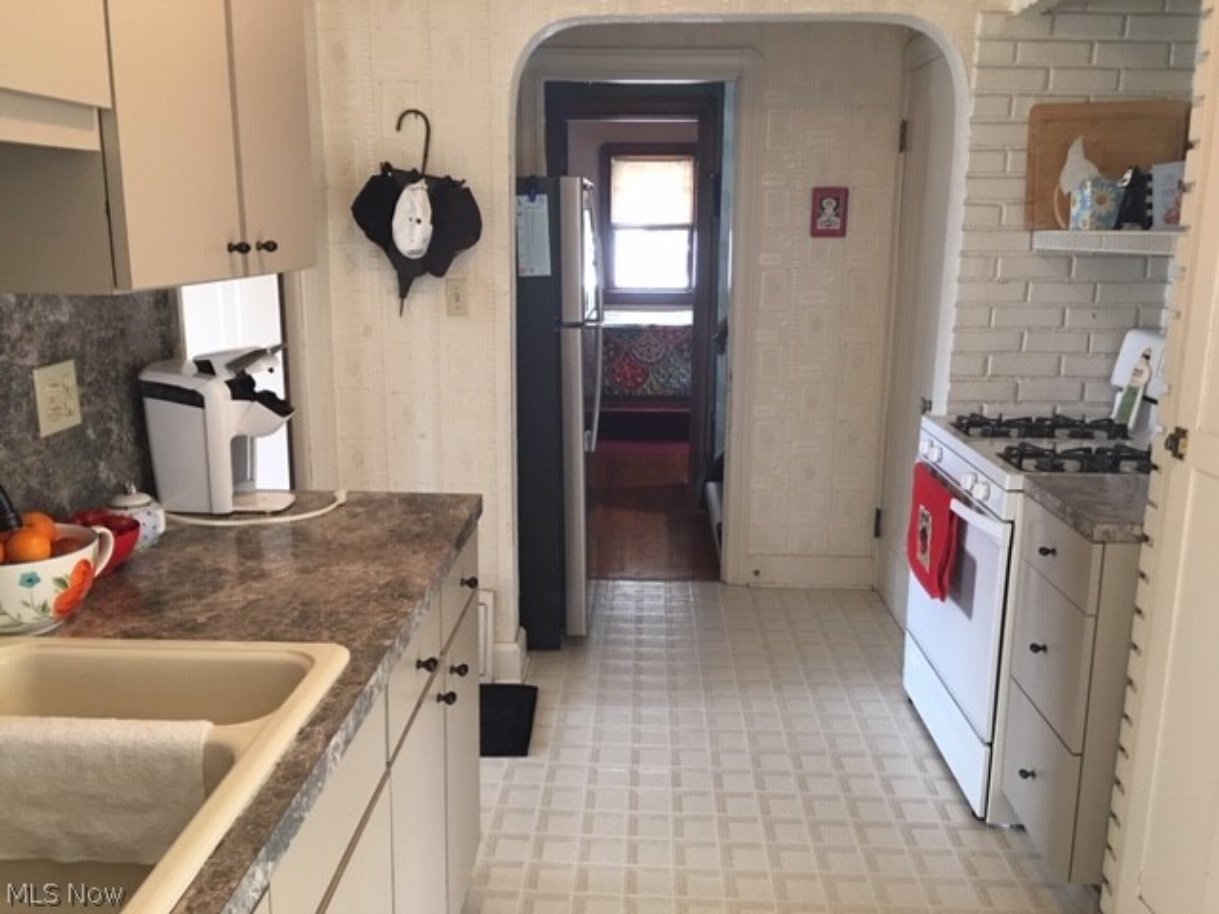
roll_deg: -0.9
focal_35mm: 29
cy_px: 457
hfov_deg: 61.7
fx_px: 1021
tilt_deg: -11.5
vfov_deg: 48.2
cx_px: 610
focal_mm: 4.15
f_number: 2.2
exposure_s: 1/15
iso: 64
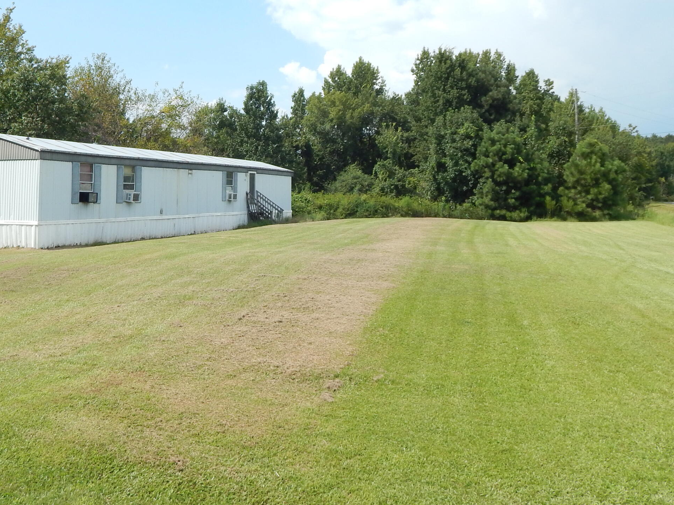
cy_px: 151
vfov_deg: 39.0
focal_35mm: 36
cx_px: 267
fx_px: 701
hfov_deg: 51.0
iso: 125
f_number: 3
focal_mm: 4
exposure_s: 1/1250
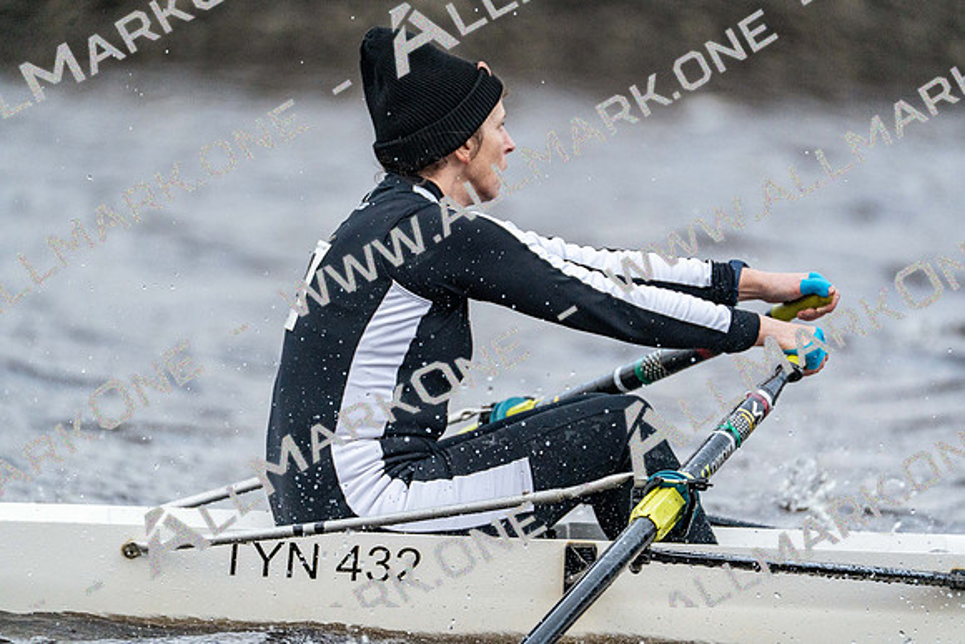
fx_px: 15443
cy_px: 322
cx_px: 482
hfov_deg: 3.6
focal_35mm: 576
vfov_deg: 2.4
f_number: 6.3
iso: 5000
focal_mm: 576
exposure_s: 1/1600
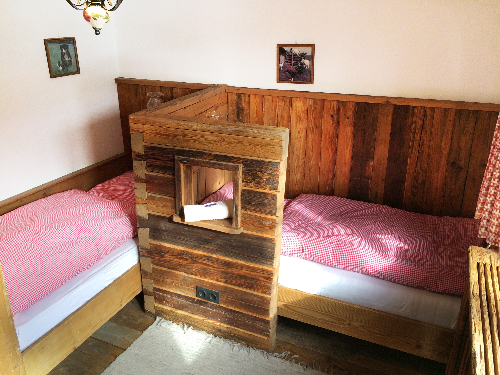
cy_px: 188
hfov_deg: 61.7
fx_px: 419
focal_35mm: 29
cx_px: 250
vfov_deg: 48.2
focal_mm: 4.15
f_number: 2.2
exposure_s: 1/60
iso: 40
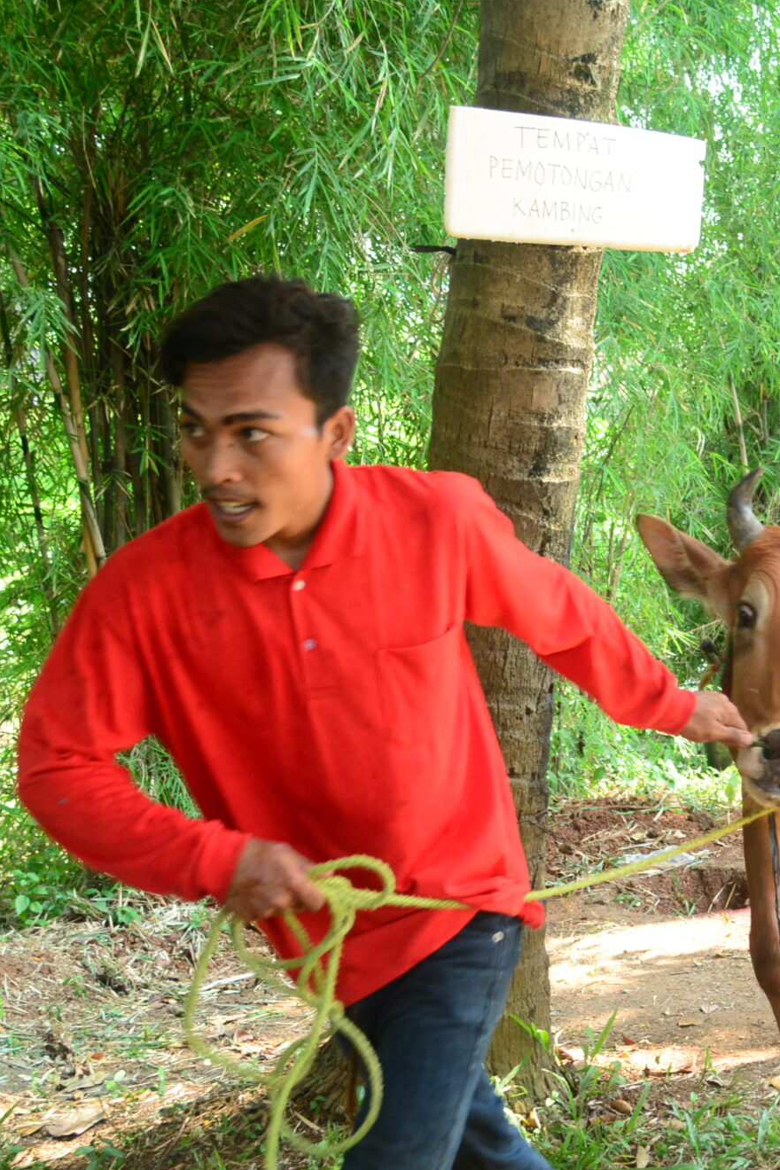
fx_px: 2080
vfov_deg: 31.4
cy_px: 657
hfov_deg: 20.5
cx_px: 807
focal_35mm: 64
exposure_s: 1/125
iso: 800
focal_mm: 22
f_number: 4.5
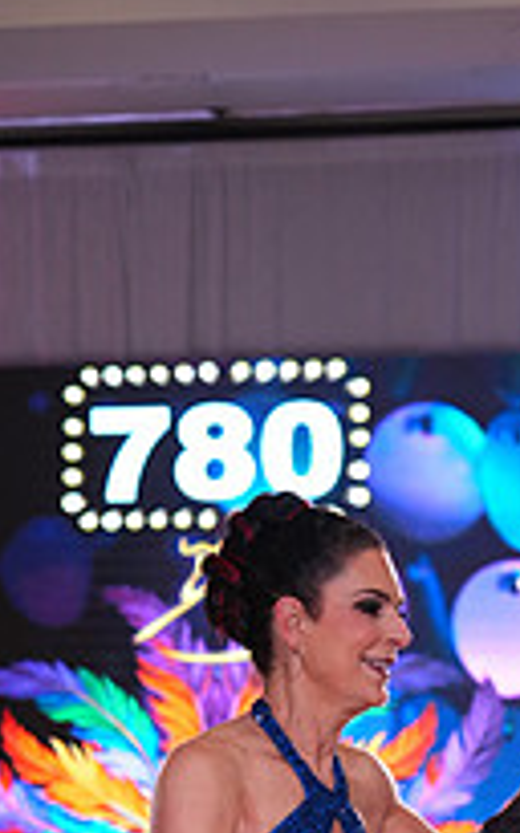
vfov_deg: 9.0
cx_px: 522
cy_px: 1048
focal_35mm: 231
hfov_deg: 5.7
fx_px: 5242
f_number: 4
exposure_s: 1/320
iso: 1600
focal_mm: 80
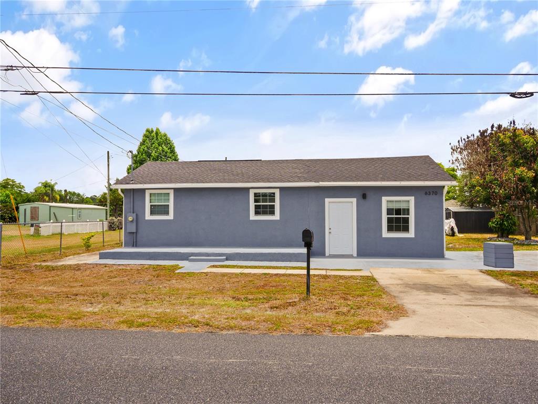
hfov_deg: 67.3
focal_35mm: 26
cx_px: 269
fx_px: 404
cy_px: 202
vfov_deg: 53.1
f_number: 7.1
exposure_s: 1/400
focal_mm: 13
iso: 200
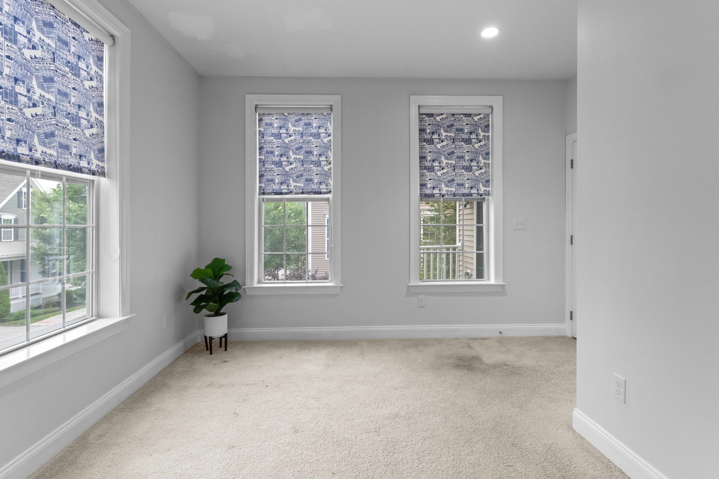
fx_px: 356
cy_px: 230
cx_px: 361
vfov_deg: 67.8
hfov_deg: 90.5
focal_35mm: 18
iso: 3200
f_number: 11
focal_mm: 14.7
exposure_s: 1/15
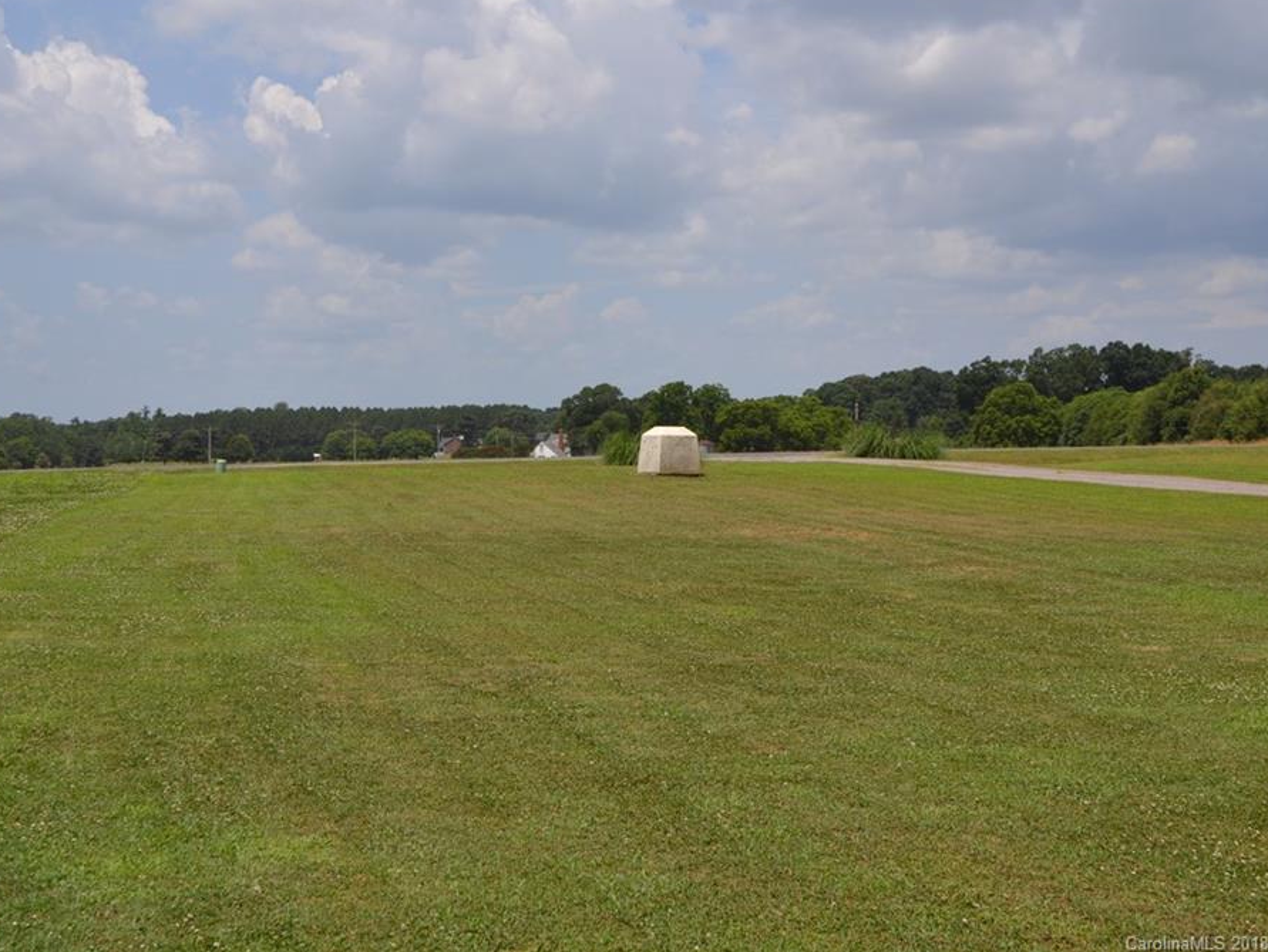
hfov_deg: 36.1
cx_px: 551
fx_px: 1942
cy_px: 471
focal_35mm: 53
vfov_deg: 27.5
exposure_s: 1/250
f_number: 8
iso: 100
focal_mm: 32
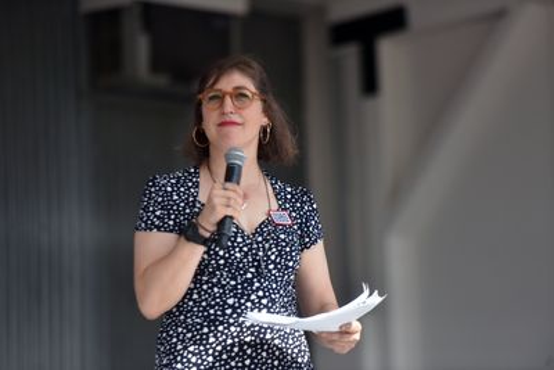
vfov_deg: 6.9
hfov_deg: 10.3
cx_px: 277
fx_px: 3079
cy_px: 185
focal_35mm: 200
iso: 800
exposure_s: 1/8000
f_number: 2.8
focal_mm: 200
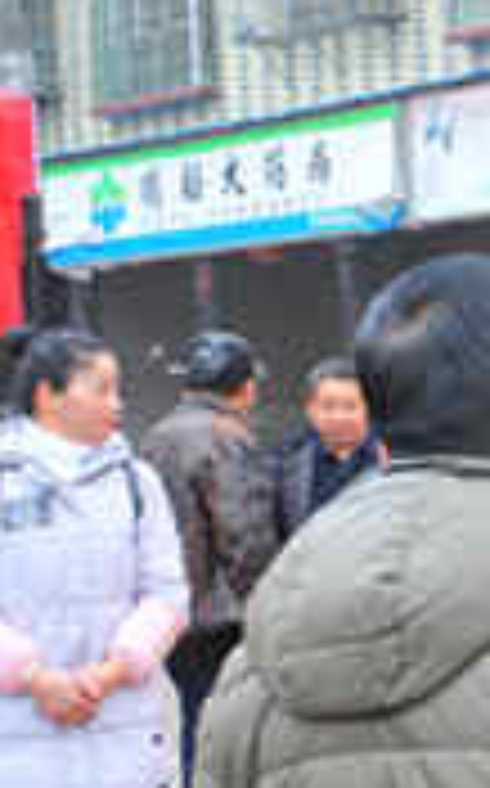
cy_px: 585
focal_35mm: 111
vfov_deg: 18.7
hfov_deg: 11.1
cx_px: 836
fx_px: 2369
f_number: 5.6
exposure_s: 1/125
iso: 500
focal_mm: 23
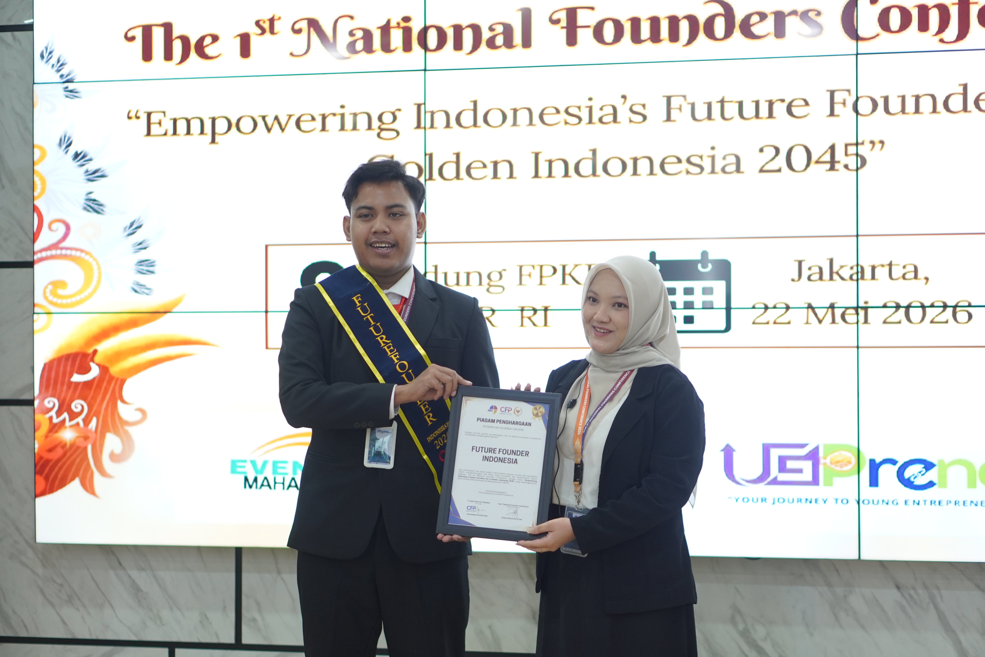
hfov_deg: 27.0
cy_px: 328
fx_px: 2052
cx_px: 492
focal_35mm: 75
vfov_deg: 18.2
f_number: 1.8
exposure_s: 1/160
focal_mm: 50
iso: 640
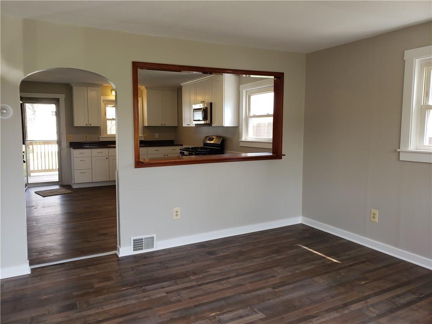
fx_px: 324
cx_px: 216
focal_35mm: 26
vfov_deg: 53.1
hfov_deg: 67.3
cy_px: 162
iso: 80
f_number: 2.4
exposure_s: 1/120
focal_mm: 4.3
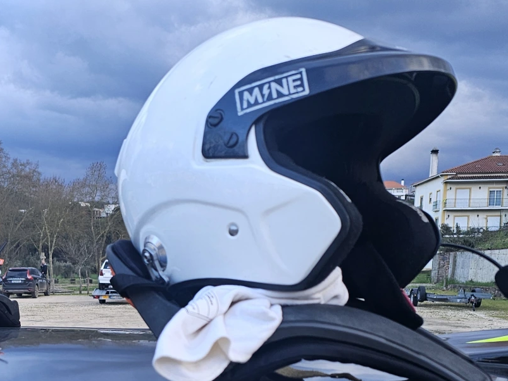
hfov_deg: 33.4
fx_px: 807
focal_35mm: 55
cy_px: 359
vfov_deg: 25.5
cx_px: 65
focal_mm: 6.3
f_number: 1.7
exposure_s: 1/207
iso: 64
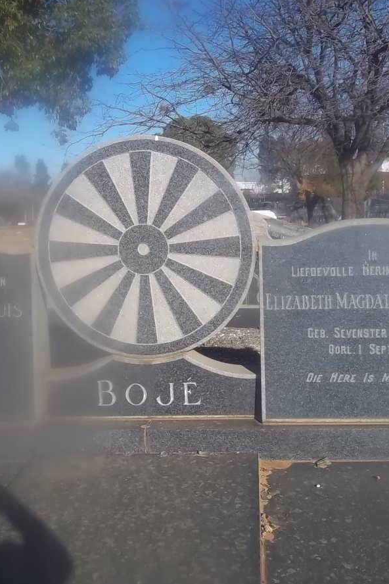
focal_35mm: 45
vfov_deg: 43.6
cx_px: 171
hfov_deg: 29.8
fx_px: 729
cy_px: 290
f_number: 5.5
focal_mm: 5.7
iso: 80
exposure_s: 1/500
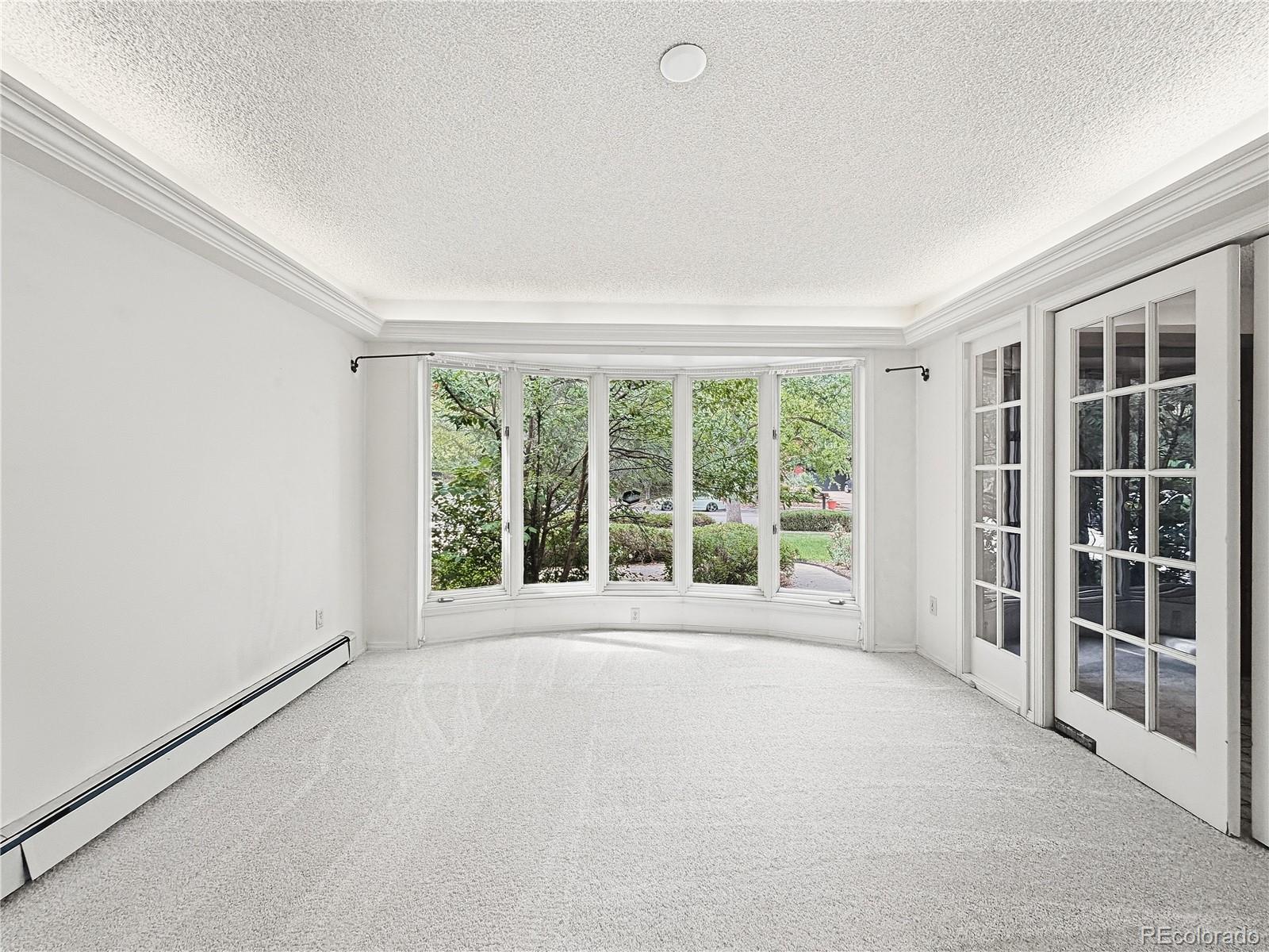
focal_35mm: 14
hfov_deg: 102.1
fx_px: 513
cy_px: 476
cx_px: 634
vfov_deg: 85.7
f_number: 2.2
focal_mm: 2.2
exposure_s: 1/120
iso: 125
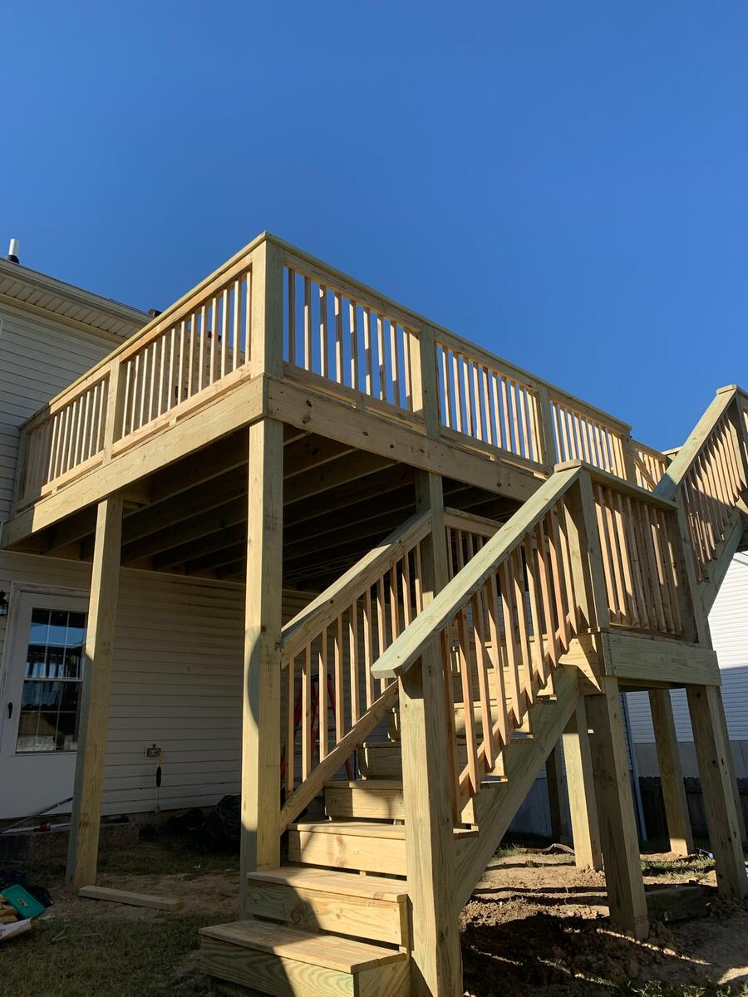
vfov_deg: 67.3
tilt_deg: +18.5
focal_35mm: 26
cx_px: 374
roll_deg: +1.4
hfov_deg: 53.1
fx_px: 749
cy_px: 498
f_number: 1.8
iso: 25
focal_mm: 4.25
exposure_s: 1/1748
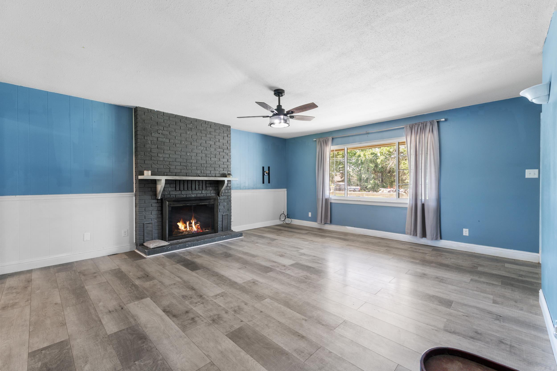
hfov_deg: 100.4
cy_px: 186
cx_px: 278
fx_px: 232
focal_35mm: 15
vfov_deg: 77.3
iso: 250
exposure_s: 1/40
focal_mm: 10
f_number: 7.1
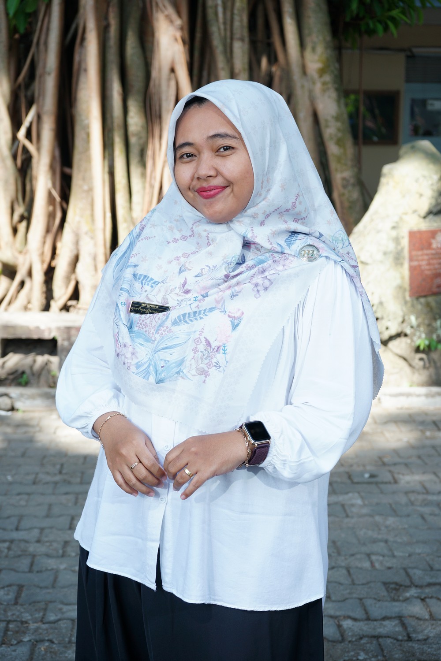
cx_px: 220
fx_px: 1029
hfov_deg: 24.2
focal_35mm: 56
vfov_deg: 35.6
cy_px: 330
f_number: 6.3
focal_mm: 56
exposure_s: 1/125
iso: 160
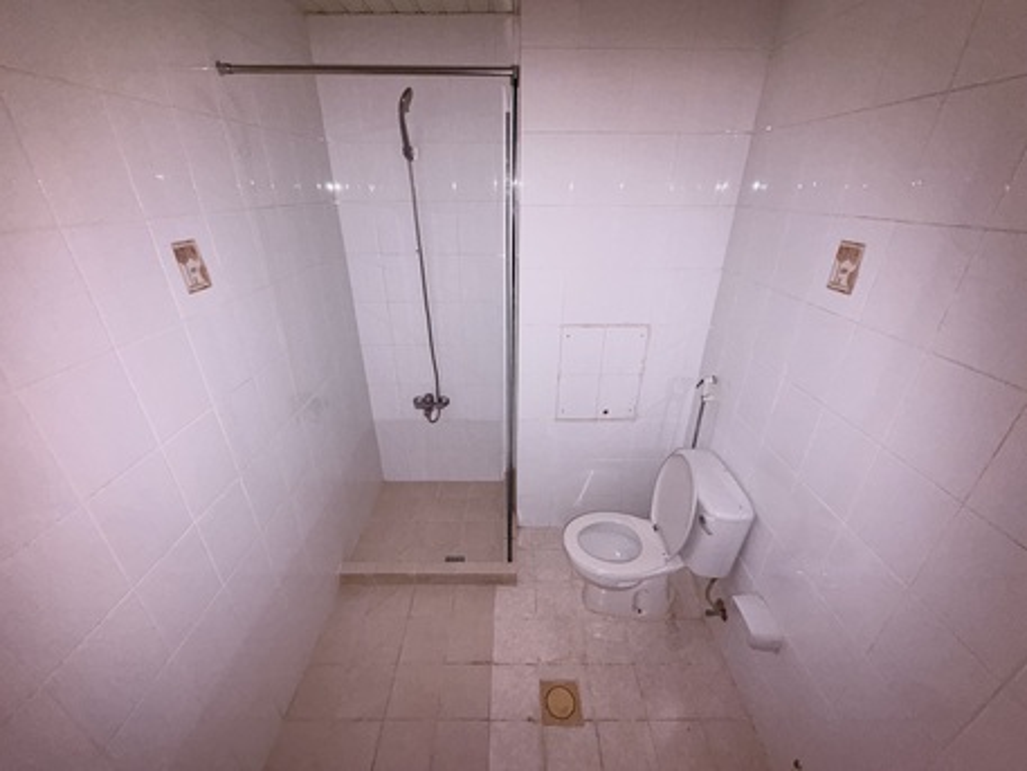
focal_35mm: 14
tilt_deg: -25.3
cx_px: 514
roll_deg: +0.2
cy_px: 386
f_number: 2.2
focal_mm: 2.22
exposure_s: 1/33
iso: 250
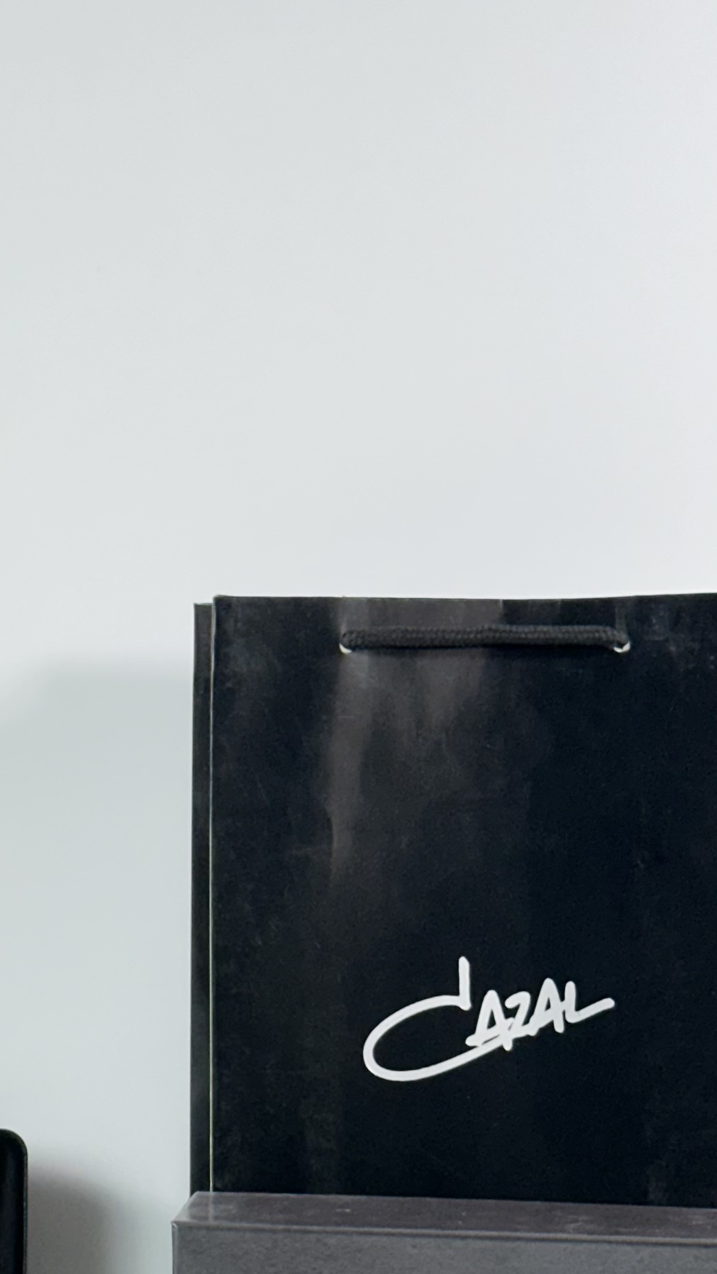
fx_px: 3415
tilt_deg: -5.1
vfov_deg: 21.0
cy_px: 965
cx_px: -77
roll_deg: +0.0
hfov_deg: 11.8
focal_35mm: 101
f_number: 1.78
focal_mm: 6.86
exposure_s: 1/100
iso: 100
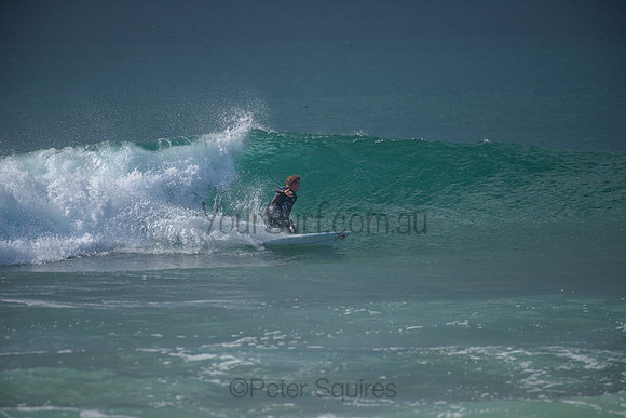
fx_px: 8696
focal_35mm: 500
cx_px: 313
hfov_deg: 4.1
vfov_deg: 2.8
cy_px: 209
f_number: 5.6
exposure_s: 1/2000
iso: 200
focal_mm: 500
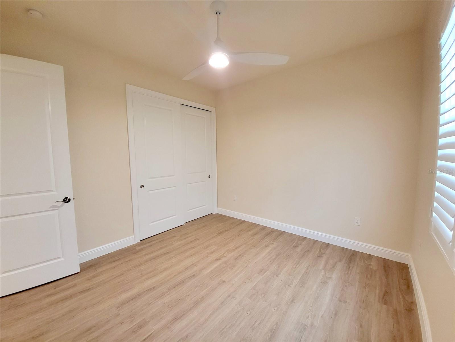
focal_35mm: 13
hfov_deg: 106.2
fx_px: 171
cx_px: 228
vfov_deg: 89.9
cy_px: 171
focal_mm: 1.74
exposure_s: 1/60
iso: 400
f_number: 2.2
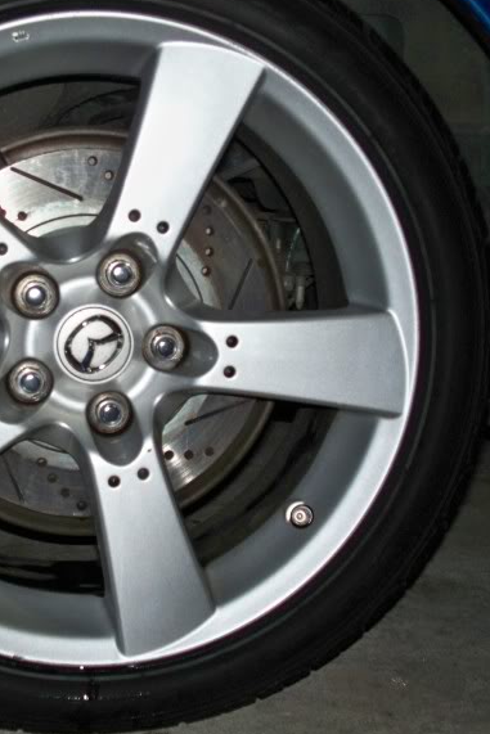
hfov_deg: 20.0
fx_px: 1367
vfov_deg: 30.1
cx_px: 80
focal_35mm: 67
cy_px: 366
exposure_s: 1/30
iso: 200
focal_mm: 9.86
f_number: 2.9
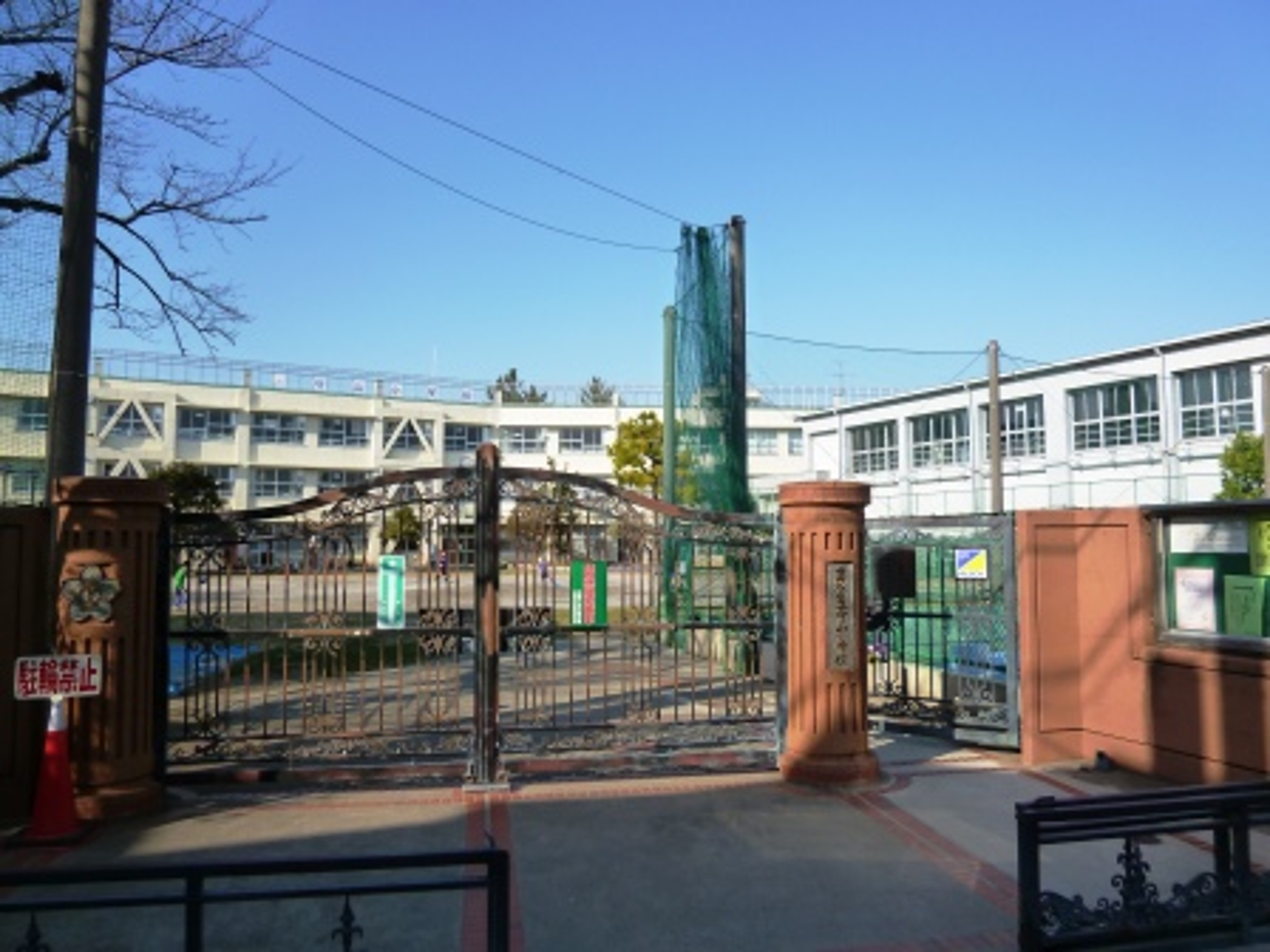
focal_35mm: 24
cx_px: 635
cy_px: 476
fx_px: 881
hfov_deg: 71.6
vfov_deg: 56.8
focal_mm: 4.3
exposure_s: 1/1300
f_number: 2.5
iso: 160
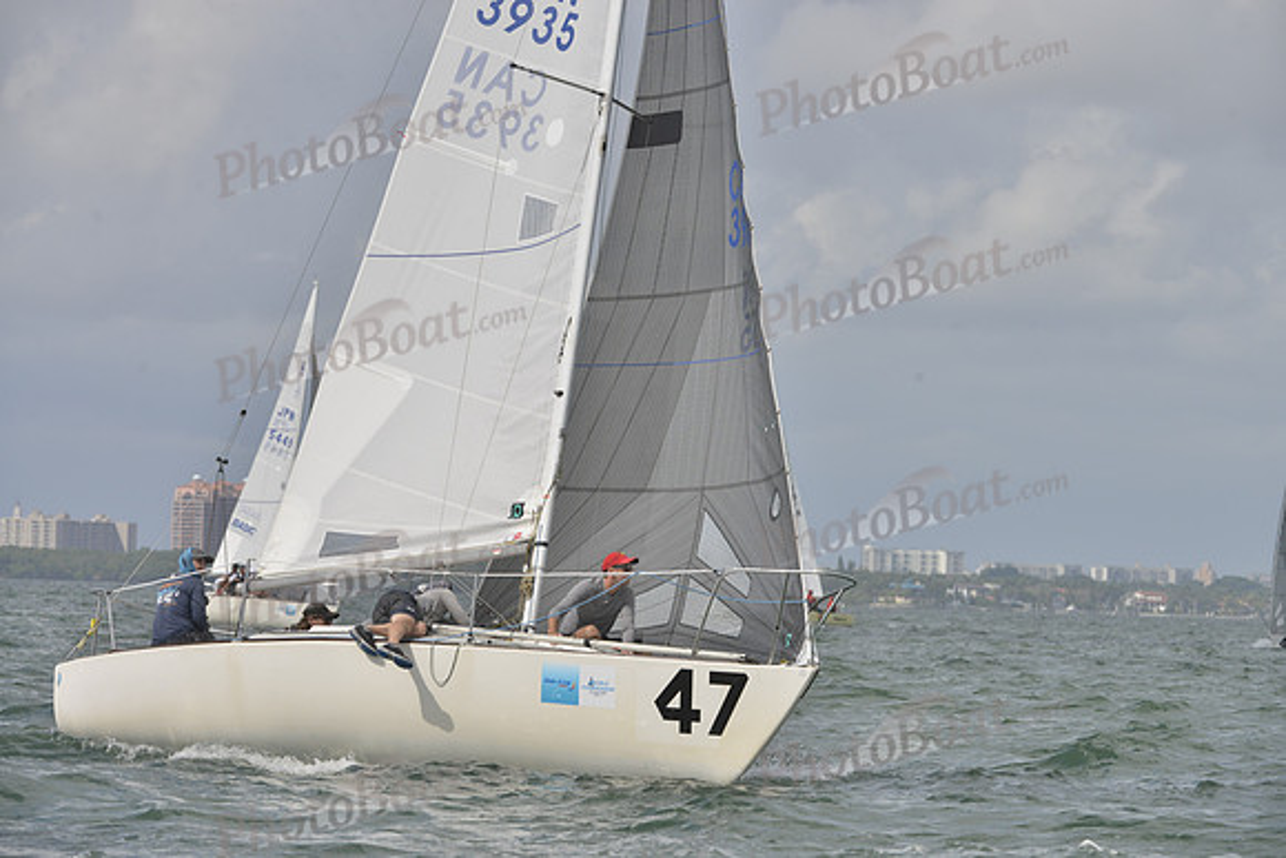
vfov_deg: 5.7
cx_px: 643
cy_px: 429
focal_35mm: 240
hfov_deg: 8.6
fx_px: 8575
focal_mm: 240
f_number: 11
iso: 400
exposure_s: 1/1250
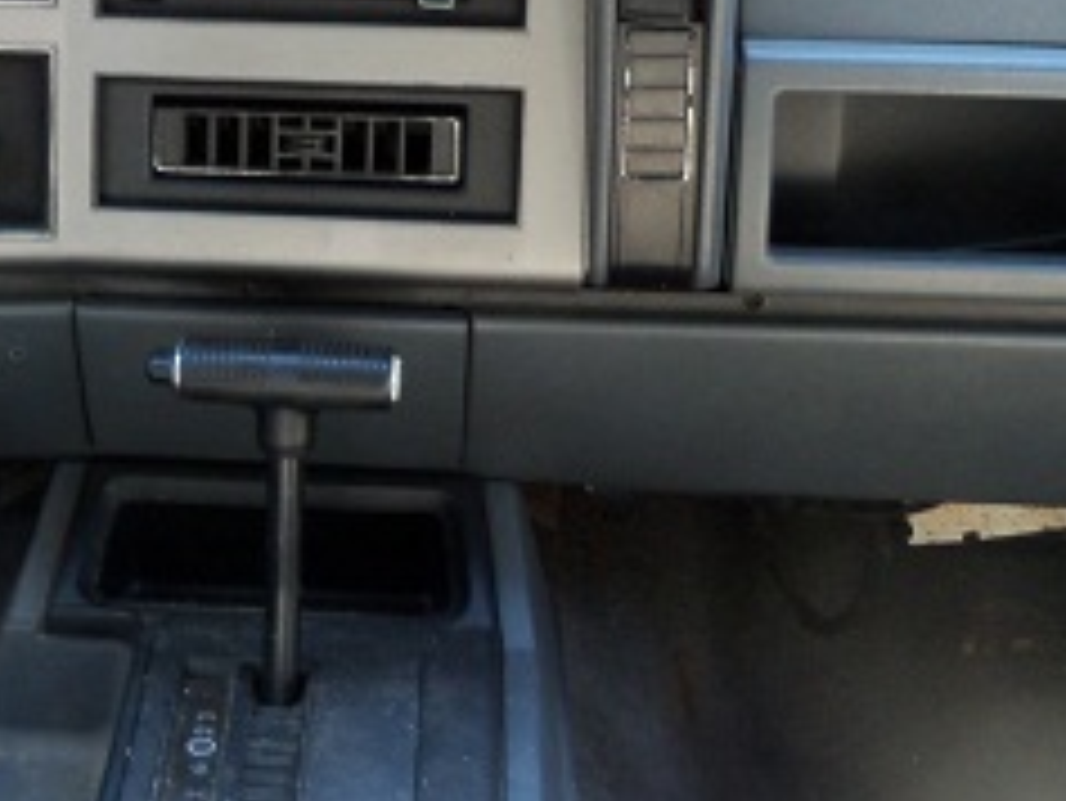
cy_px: 88
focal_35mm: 81
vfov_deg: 18.0
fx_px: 2496
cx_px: -103
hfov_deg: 22.7
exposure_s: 1/40
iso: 160
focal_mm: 6.2
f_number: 3.5
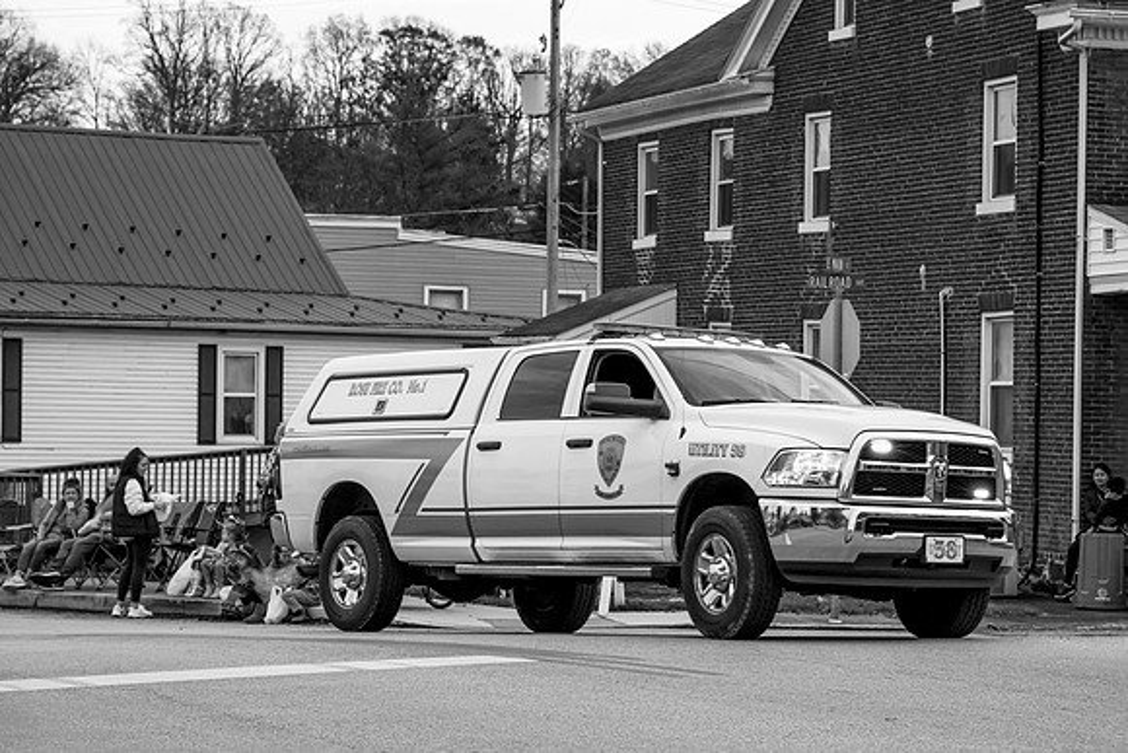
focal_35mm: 99
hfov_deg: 20.5
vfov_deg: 13.8
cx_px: 673
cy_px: 448
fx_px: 3118
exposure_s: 1/125
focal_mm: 83
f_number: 7.1
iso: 1600
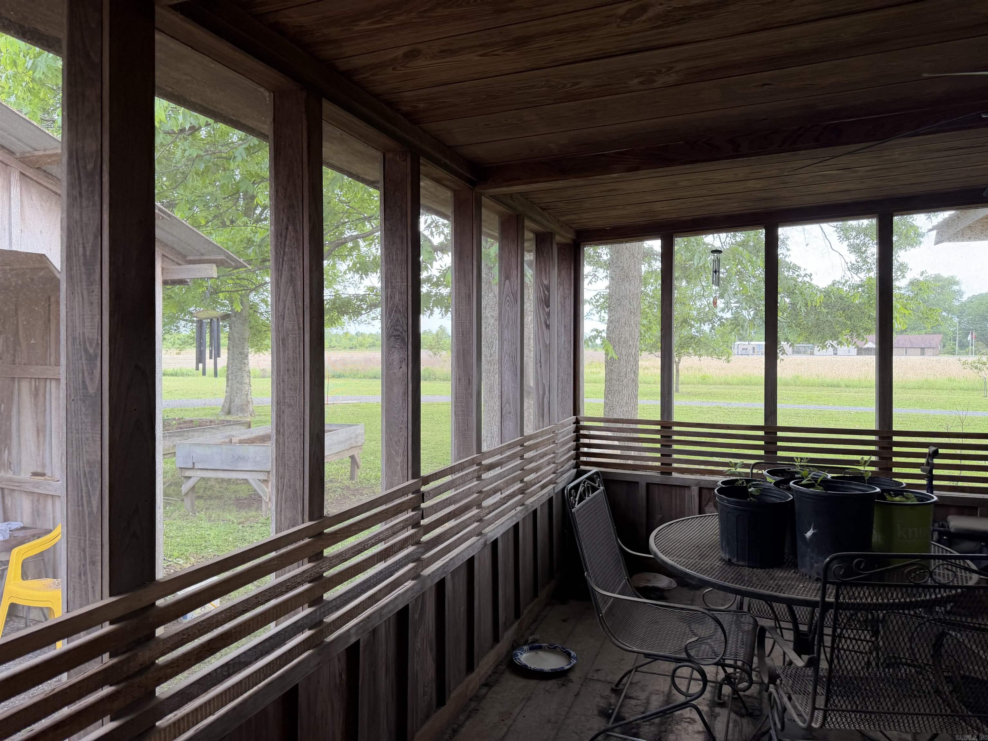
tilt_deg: -0.8
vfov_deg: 56.8
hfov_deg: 71.6
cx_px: 494
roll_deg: -0.6
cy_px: 370
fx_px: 685
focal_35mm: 24
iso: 80
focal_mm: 6.76
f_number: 1.78
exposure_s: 1/121
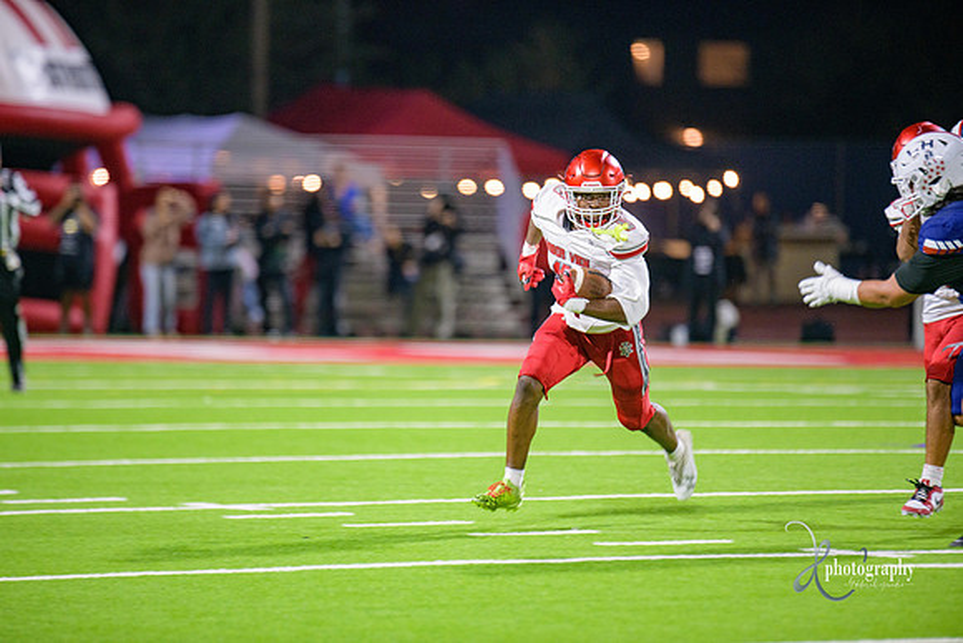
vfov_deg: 4.6
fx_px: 8027
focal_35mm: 300
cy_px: 322
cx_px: 482
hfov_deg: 6.9
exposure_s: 1/250
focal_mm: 300
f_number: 2.8
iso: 2000
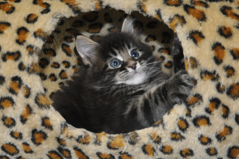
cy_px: 80
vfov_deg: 47.8
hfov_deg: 67.4
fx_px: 179
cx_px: 120
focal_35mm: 27
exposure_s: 1/60
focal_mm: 18
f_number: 3.5
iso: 800
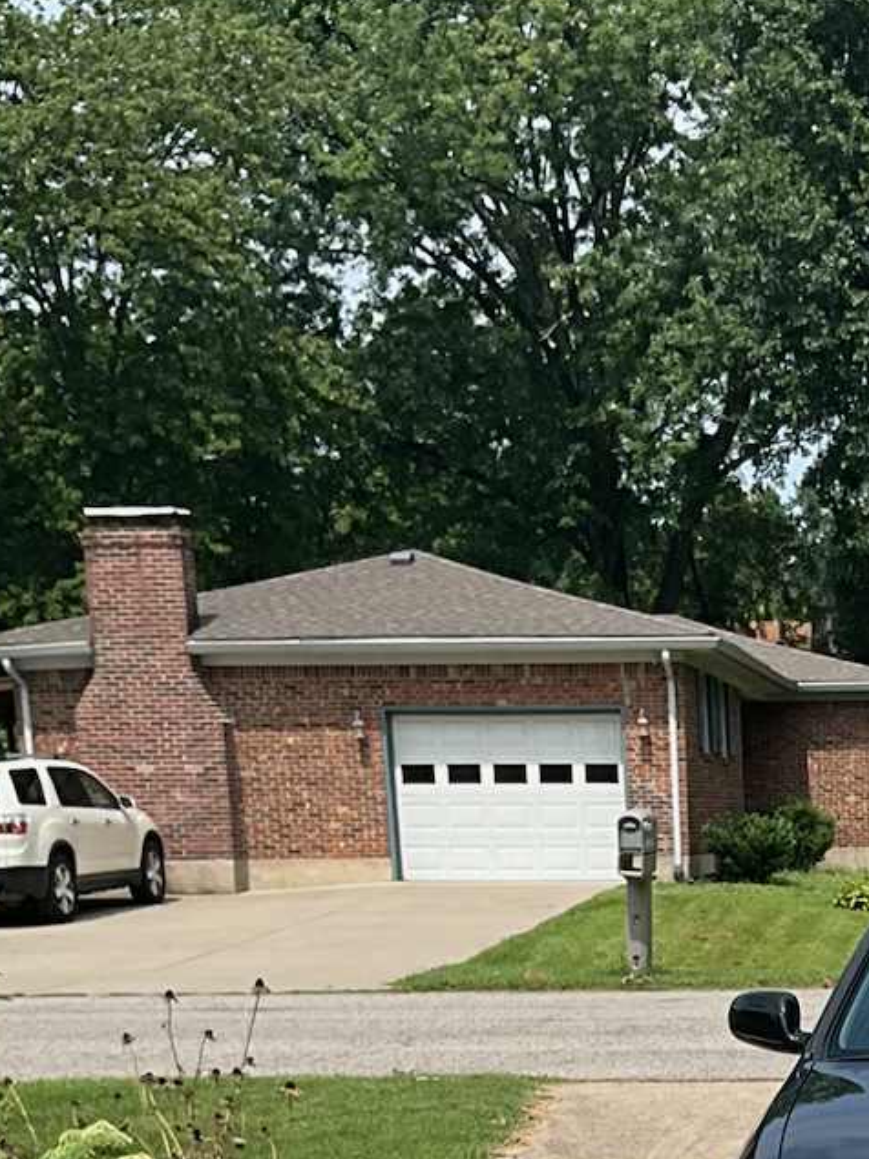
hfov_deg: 18.2
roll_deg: +0.4
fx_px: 2612
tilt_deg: -13.3
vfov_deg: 22.7
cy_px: 1446
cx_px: 942
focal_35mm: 78
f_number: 1.8
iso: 25
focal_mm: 3
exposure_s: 1/1984
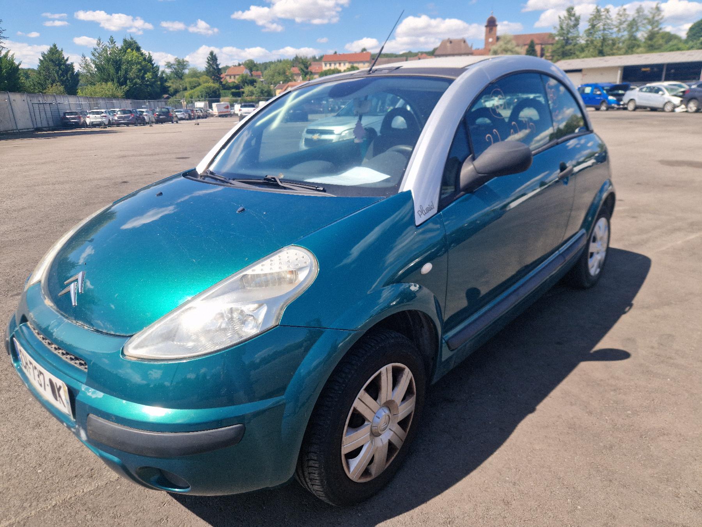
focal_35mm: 23
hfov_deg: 73.9
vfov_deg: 58.9
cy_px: 264
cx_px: 351
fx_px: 466
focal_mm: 5.4
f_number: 1.8
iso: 50
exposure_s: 1/1000
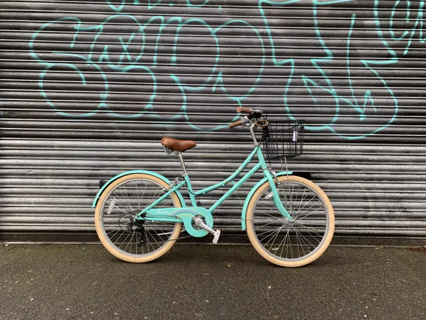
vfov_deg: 53.1
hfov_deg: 67.3
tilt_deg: -2.8
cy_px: 160
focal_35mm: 26
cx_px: 213
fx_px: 320
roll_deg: -1.3
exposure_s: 1/122
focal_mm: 4.25
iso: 40
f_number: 1.8
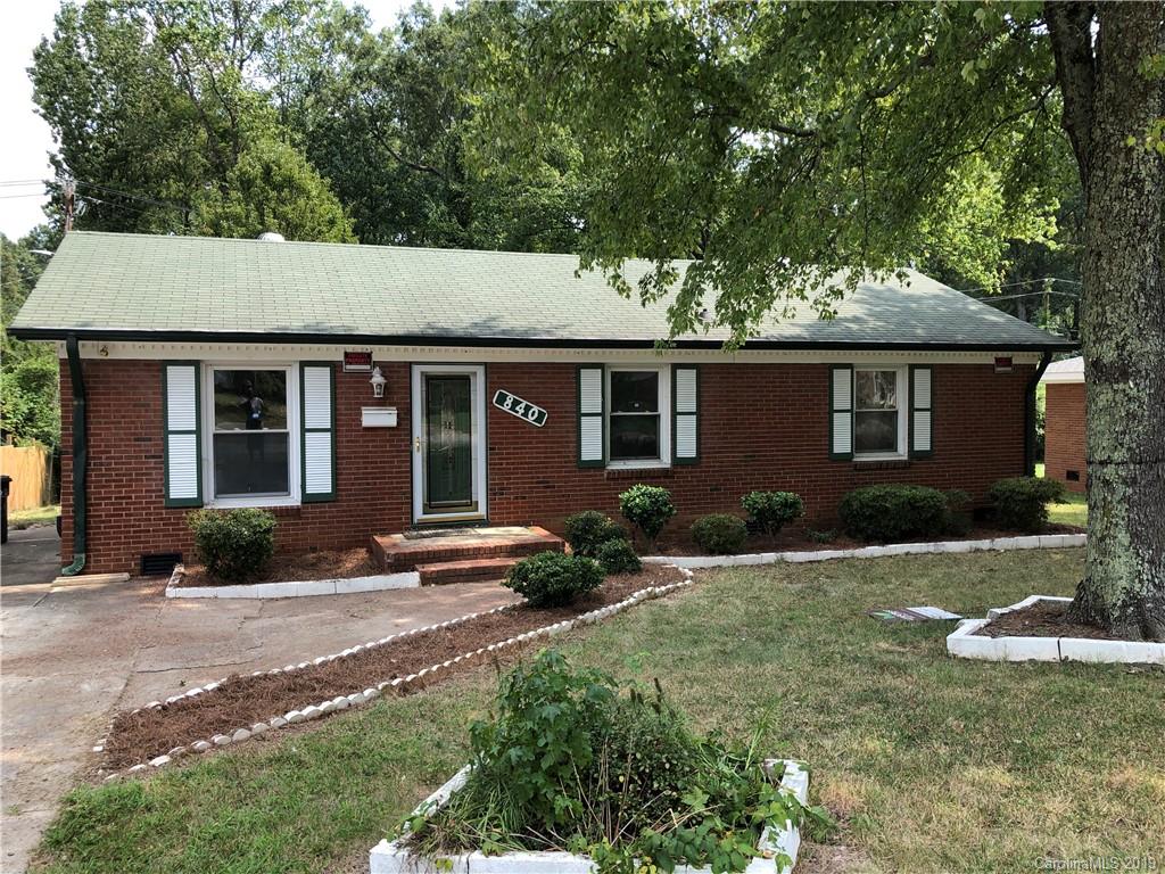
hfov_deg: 63.4
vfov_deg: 49.7
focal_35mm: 28
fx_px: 942
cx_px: 582
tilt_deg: -4.0
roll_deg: +0.3
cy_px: 437
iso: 20
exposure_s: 1/444
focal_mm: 3.99
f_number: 1.8
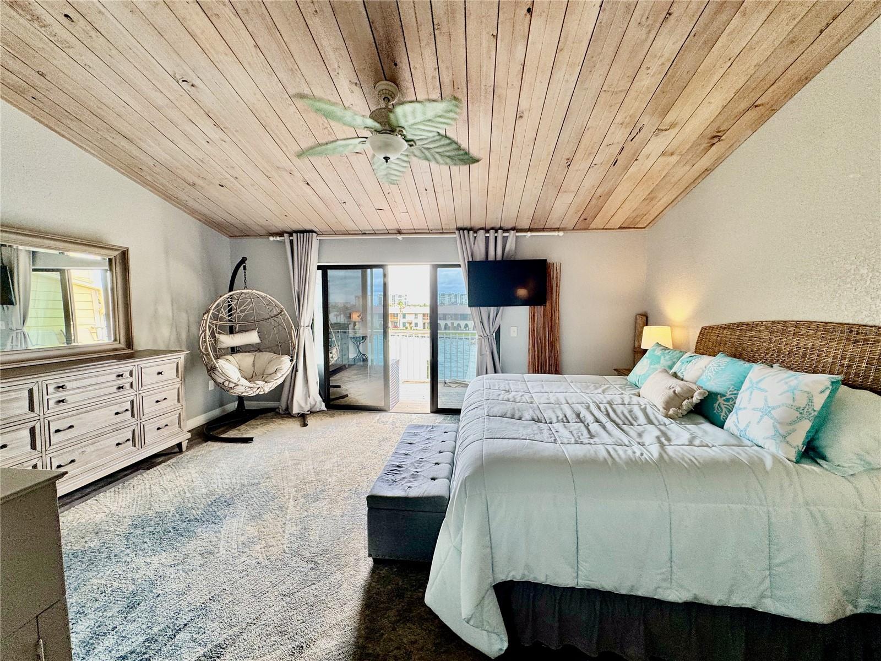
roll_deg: +0.2
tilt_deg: -5.0
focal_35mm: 14
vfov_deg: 85.7
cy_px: 330
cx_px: 440
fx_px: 356
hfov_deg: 102.1
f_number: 2.2
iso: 80
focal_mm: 2.22
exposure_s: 1/120
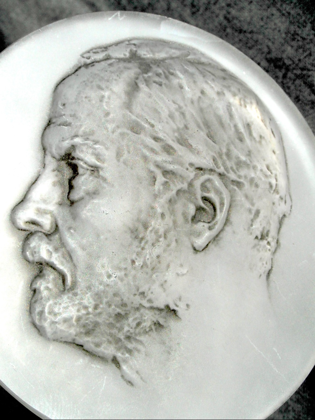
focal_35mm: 62
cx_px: 158
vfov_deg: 31.2
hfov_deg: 23.7
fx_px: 752
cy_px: 210
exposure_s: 1/350
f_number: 5.6
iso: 80
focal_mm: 10.2
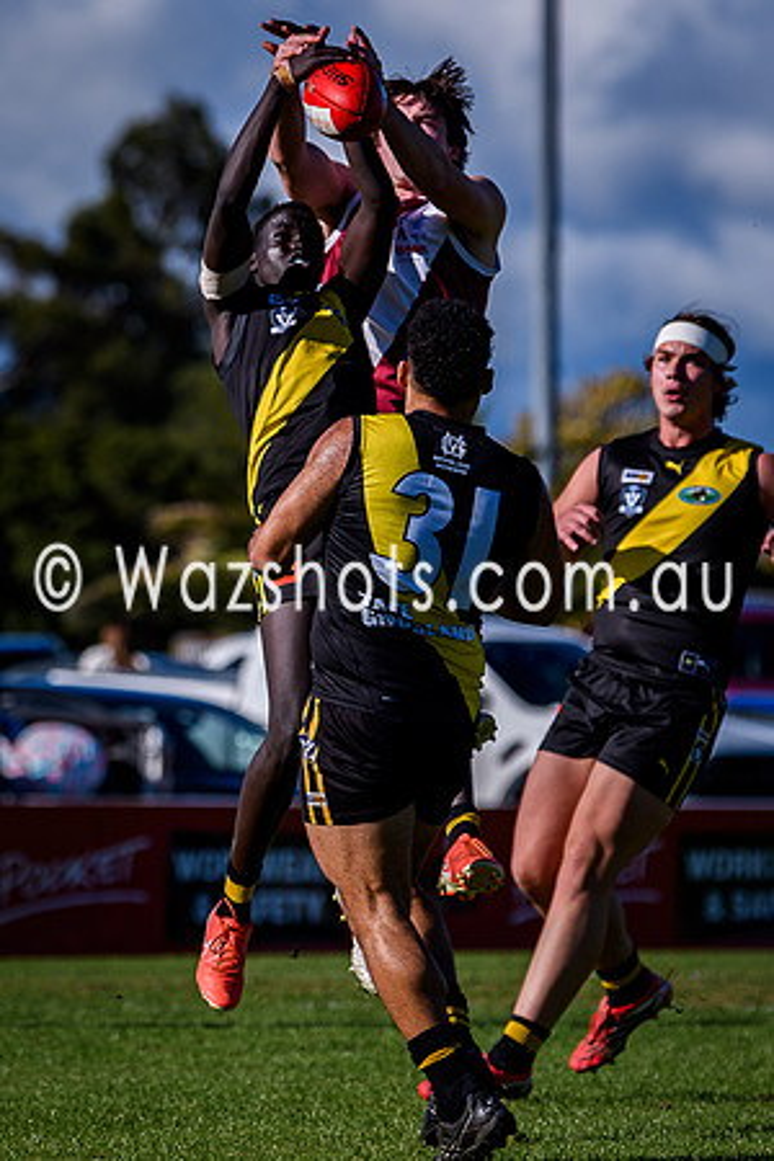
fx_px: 13475
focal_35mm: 418
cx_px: 292
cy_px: 617
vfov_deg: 4.9
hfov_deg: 3.3
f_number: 2.8
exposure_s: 1/3200
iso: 110
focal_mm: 145
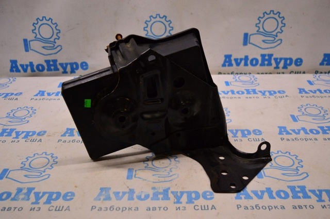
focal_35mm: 38
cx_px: 165
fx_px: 343
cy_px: 110
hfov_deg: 51.3
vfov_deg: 35.4
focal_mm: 25
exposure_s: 1/400
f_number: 4
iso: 1600
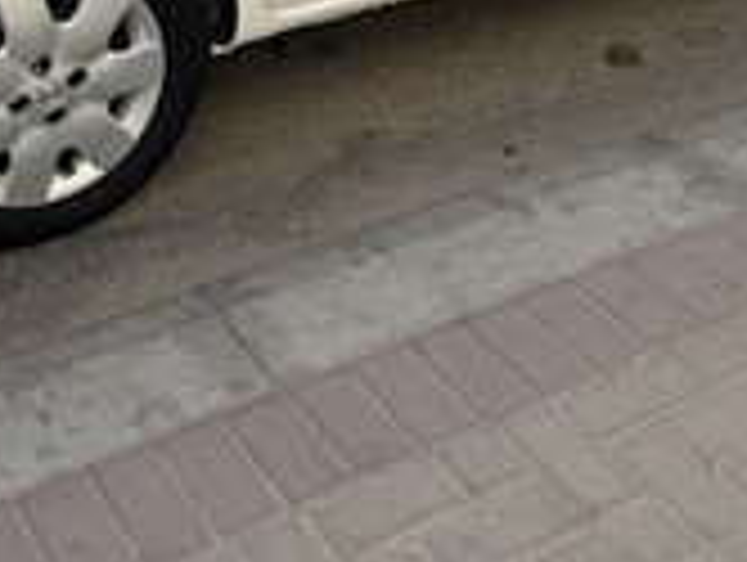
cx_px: 236
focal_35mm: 66
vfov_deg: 20.9
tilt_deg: -25.4
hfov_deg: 29.1
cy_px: -97
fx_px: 1426
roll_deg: +1.6
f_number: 1.78
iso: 80
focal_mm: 6.76
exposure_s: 1/3096
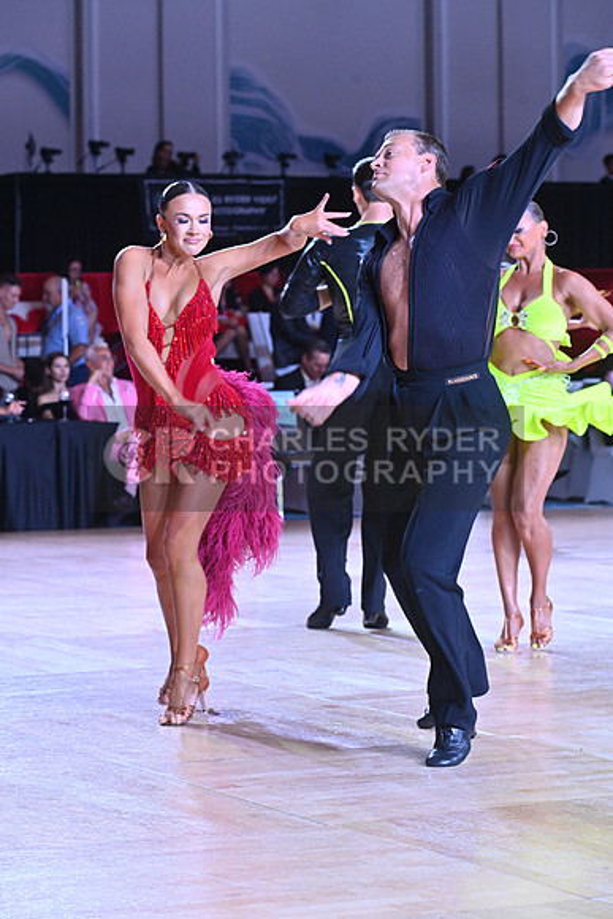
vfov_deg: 18.3
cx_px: 306
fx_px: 2859
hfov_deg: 12.2
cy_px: 460
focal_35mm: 112
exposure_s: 1/400
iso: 4000
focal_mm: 112
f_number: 7.1
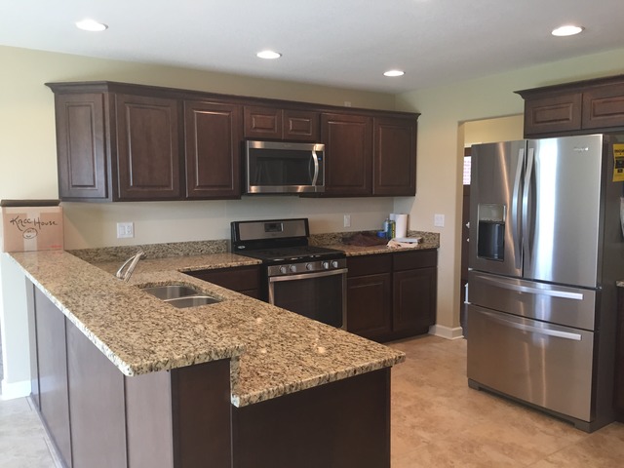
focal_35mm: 29
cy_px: 234
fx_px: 523
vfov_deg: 48.2
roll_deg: +0.2
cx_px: 312
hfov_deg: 61.7
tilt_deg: -5.1
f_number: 2.2
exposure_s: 1/33
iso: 64
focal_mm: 4.15
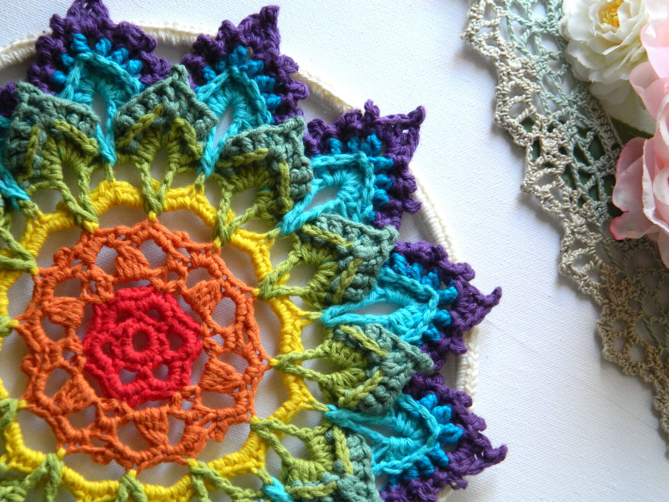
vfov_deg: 17.6
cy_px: 251
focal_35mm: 84
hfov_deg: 23.3
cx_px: 334
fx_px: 1623
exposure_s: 1/50
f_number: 4.2
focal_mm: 15.1
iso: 280
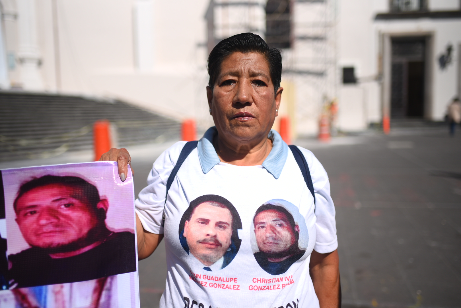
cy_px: 154
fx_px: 448
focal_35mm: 35
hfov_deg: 54.4
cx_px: 230
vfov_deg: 37.9
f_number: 1.8
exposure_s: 1/4000
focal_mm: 35
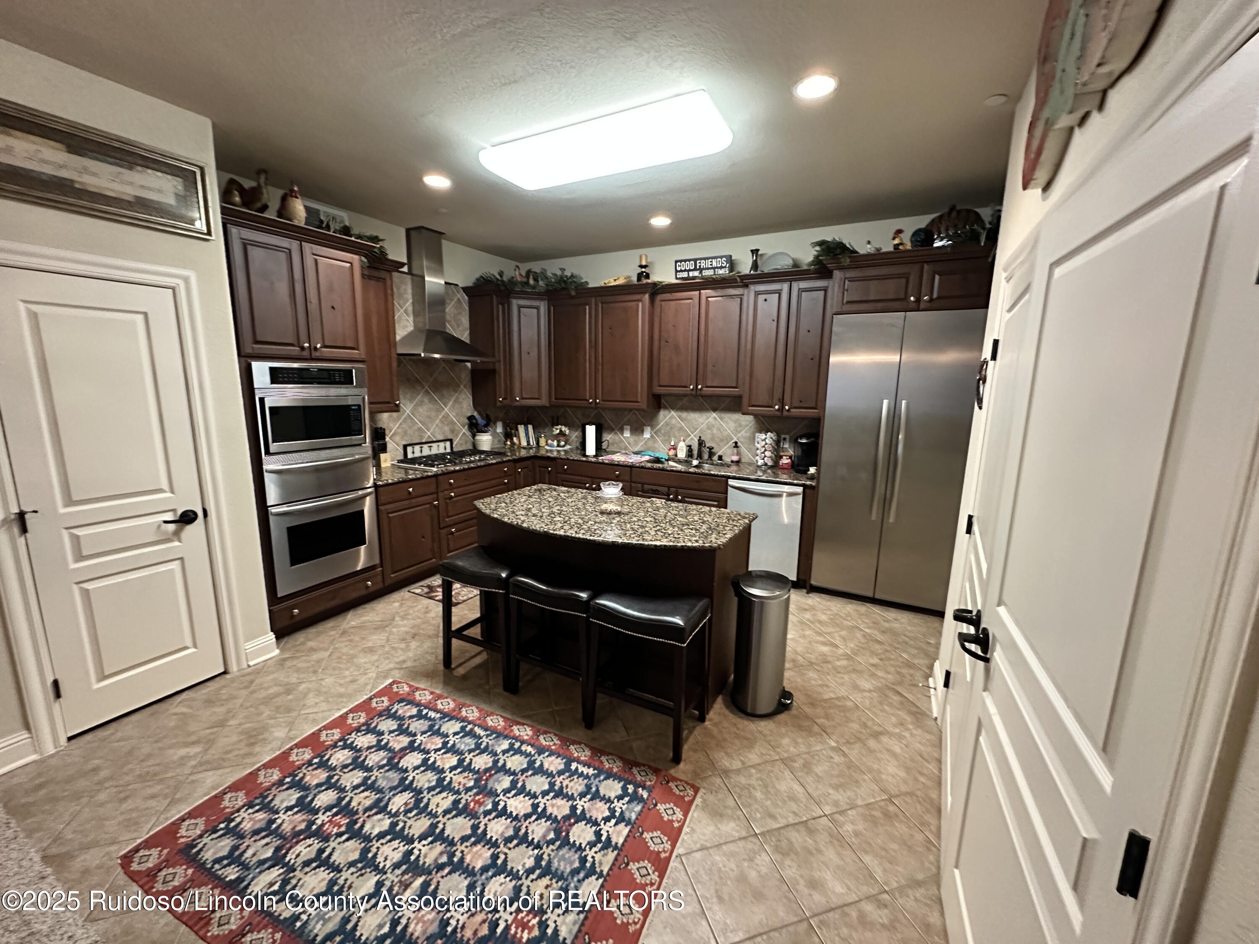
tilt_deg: -10.9
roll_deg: -0.7
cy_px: 472
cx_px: 630
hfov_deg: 102.1
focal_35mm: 14
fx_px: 509
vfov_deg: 85.7
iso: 1250
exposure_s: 1/60
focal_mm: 2.22
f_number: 2.2
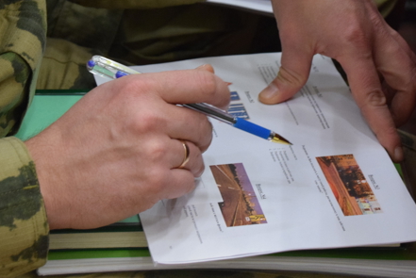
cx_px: 230
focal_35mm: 140
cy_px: 68
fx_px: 1618
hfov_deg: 14.7
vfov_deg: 9.8
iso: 2500
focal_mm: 55
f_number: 5.6
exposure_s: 1/60
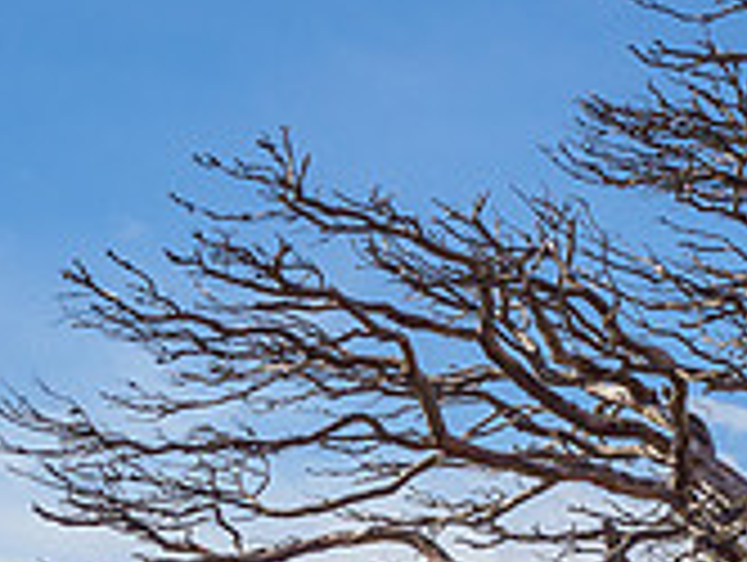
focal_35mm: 88
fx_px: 1902
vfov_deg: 16.3
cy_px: 622
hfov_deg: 22.2
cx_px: 458
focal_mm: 12
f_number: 7.1
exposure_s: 1/500
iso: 200
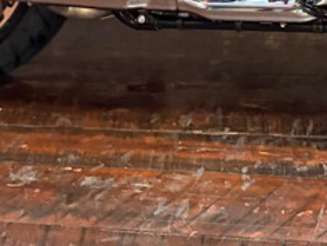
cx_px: 321
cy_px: -162
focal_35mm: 117
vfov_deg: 11.9
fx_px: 1106
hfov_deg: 16.5
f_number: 1.6
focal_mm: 5.96
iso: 320
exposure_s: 1/60
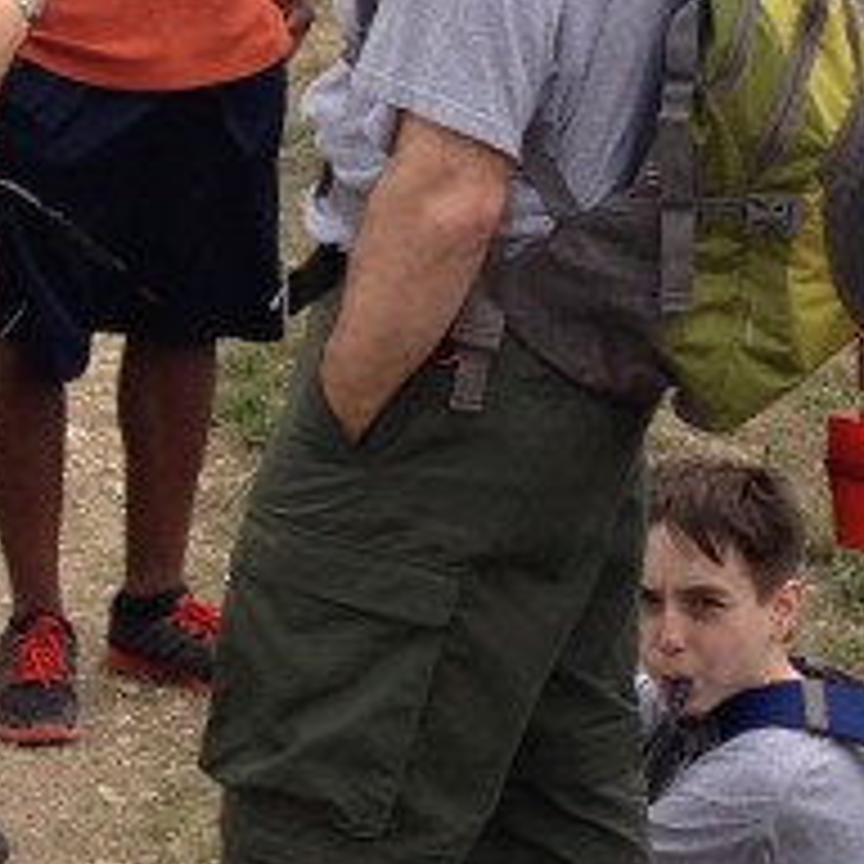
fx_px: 4659
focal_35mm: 165
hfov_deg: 10.6
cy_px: 54
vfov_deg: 10.5
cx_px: 184
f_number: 2.4
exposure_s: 1/778
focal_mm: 4.28
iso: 50
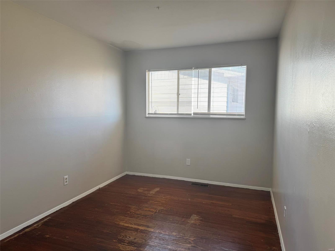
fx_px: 232
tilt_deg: -4.4
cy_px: 126
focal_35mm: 24
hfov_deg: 71.6
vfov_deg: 56.8
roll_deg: -0.3
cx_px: 168
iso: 64
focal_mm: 6.76
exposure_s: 1/121
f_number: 1.78
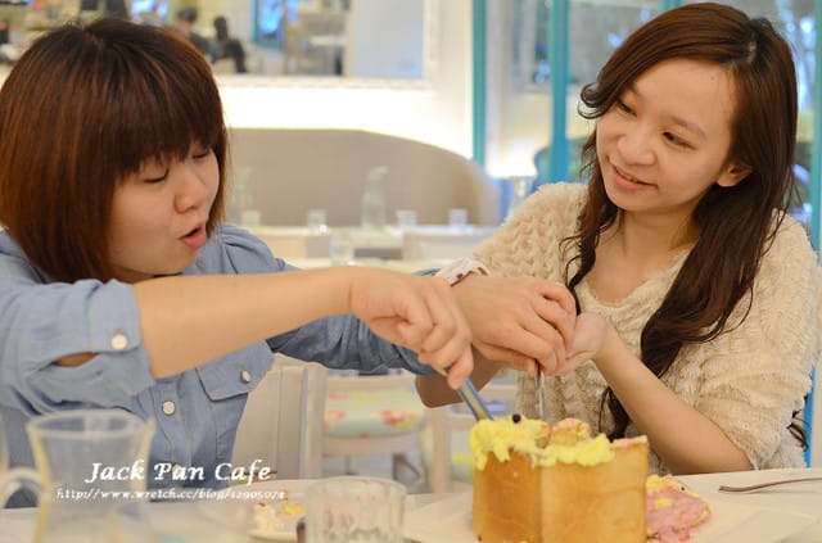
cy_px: 272
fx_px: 1195
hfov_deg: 37.9
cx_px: 411
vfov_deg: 25.6
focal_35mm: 52
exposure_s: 1/80
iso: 1250
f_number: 3.2
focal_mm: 35
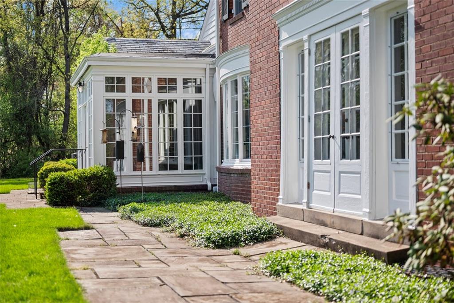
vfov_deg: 27.0
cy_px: 152
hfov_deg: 39.6
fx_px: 631
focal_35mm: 50
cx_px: 227
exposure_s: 1/3200
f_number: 1.8
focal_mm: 50
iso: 400
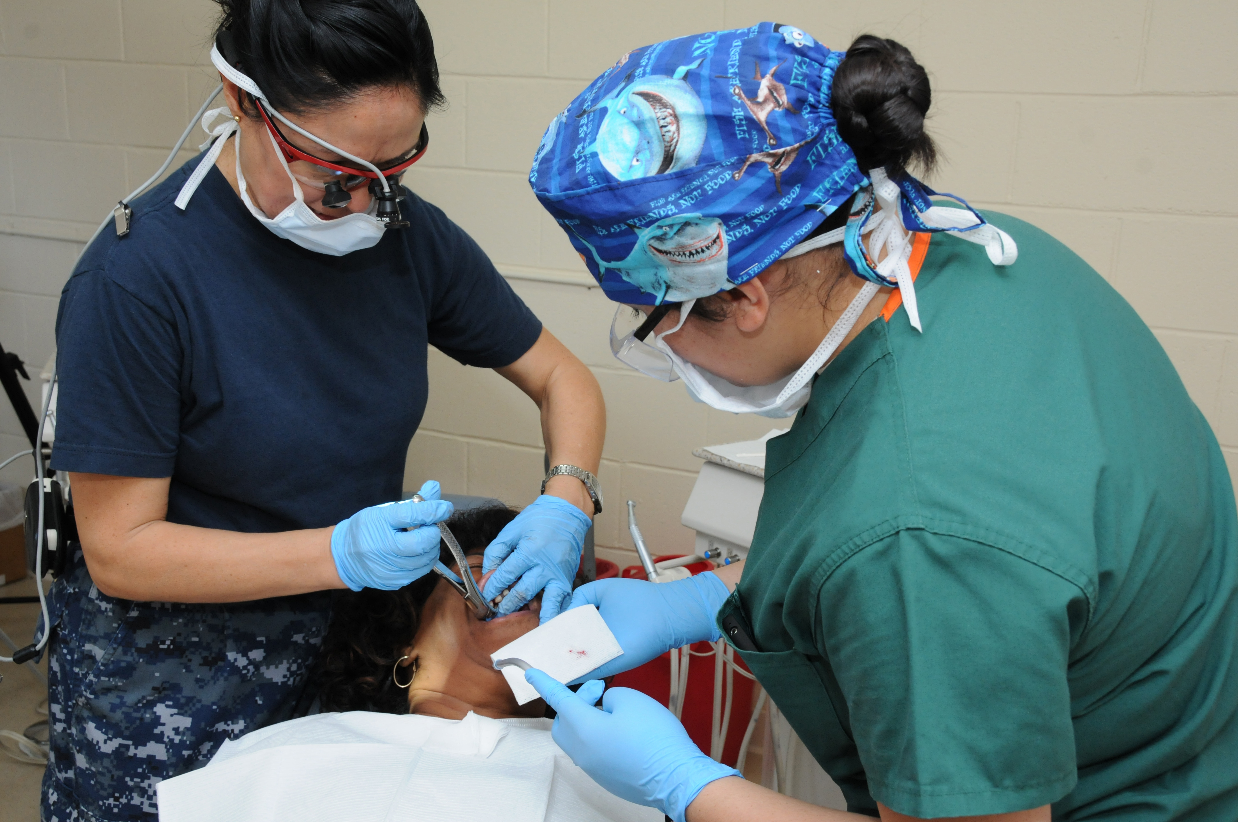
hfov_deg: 46.4
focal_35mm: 42
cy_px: 411
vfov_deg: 31.8
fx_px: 1443
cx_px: 619
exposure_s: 1/125
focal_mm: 28
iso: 800
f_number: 7.1
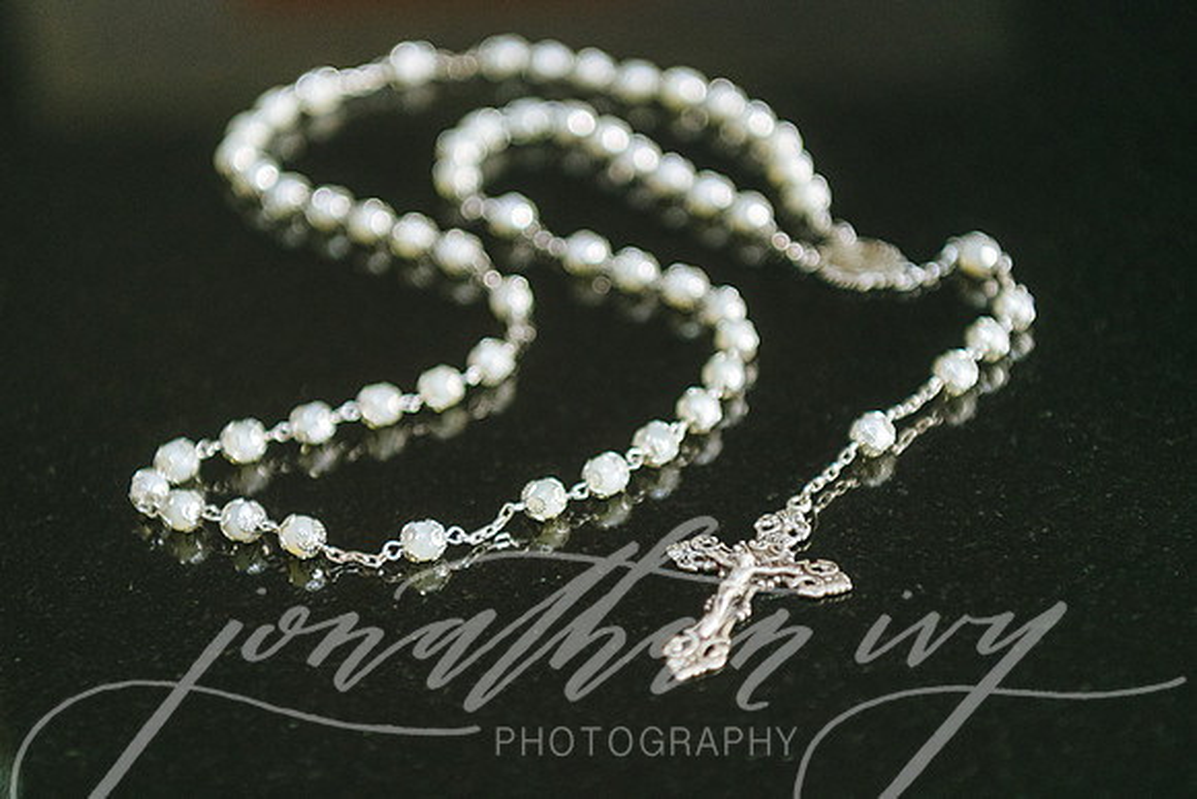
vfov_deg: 18.4
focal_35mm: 74
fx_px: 2460
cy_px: 400
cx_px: 565
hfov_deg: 27.3
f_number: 2.8
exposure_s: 1/250
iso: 2500
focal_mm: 70
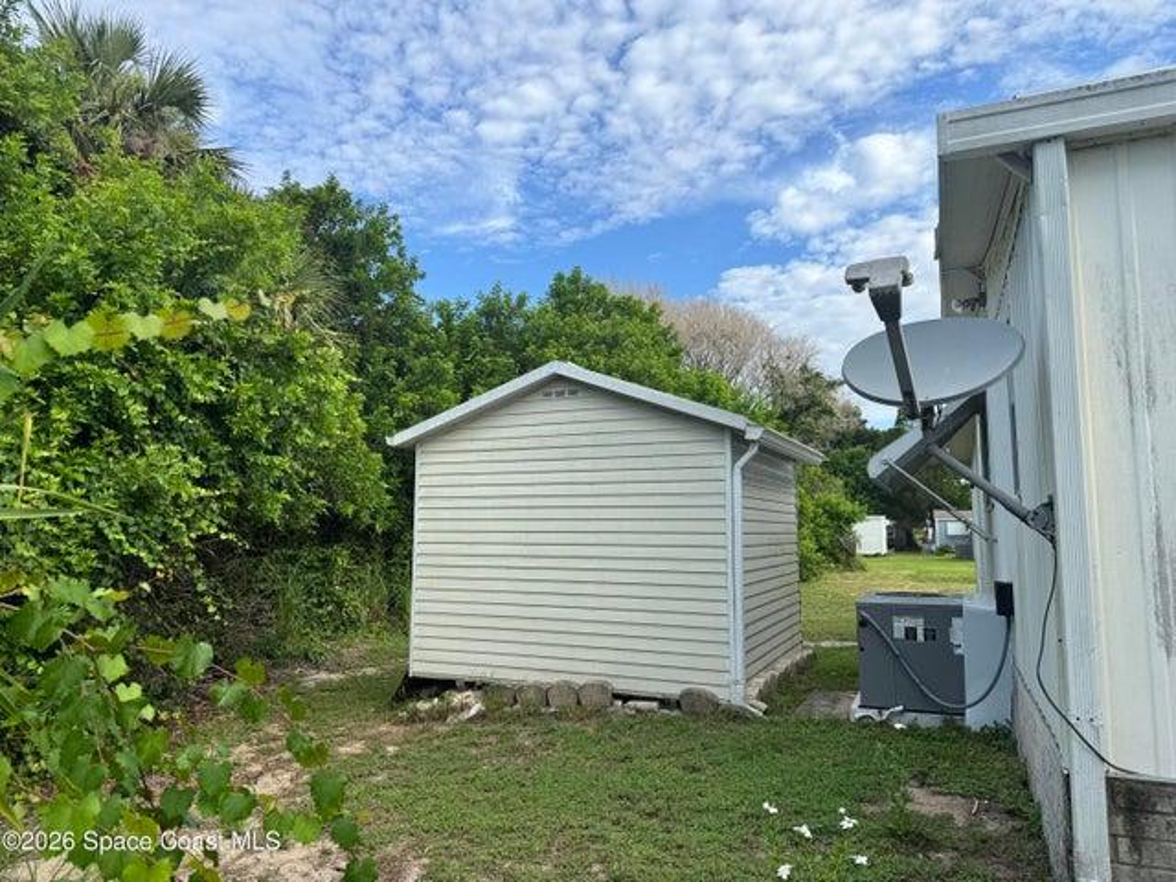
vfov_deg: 56.8
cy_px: 441
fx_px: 815
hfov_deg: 71.6
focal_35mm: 24
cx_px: 588
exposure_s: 1/2415
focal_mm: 6.76
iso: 80
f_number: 1.78
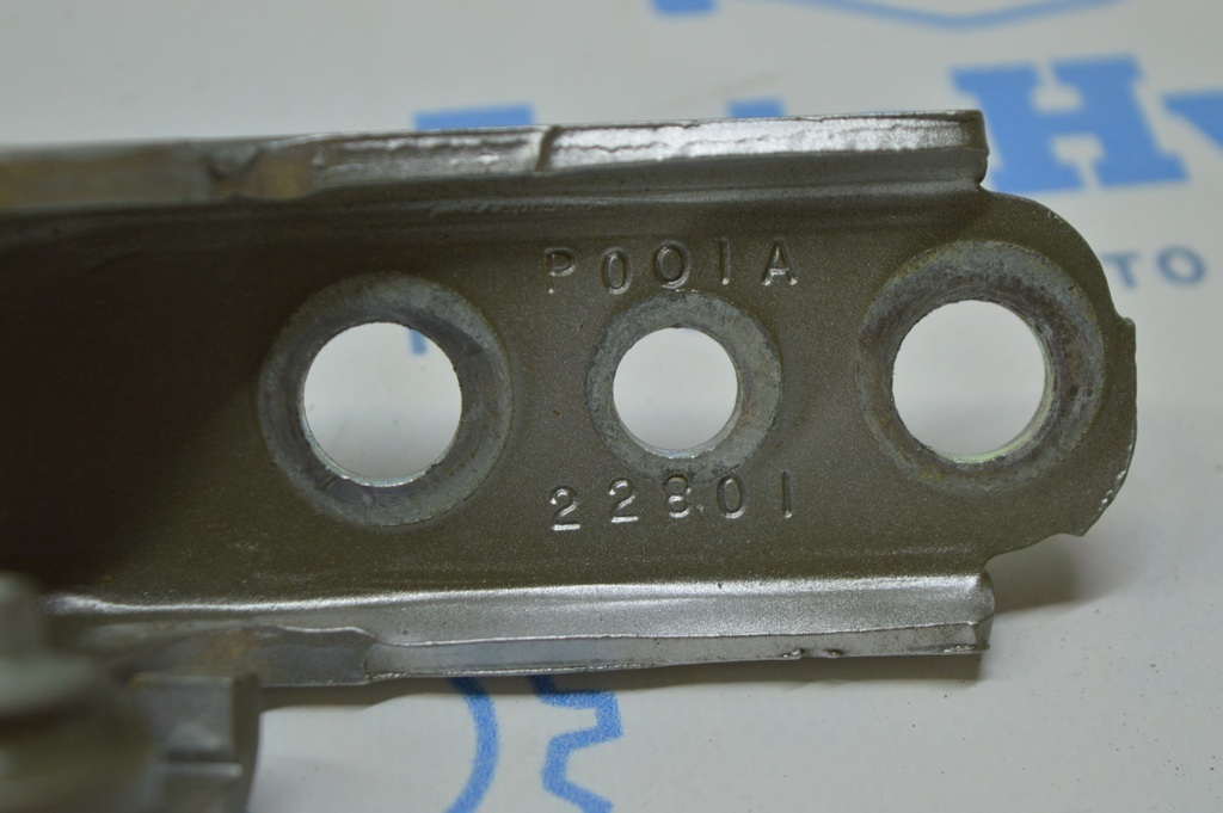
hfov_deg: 24.6
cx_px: 612
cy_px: 406
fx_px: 2800
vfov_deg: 16.5
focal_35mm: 82
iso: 400
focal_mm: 55
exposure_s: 1/60
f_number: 5.6
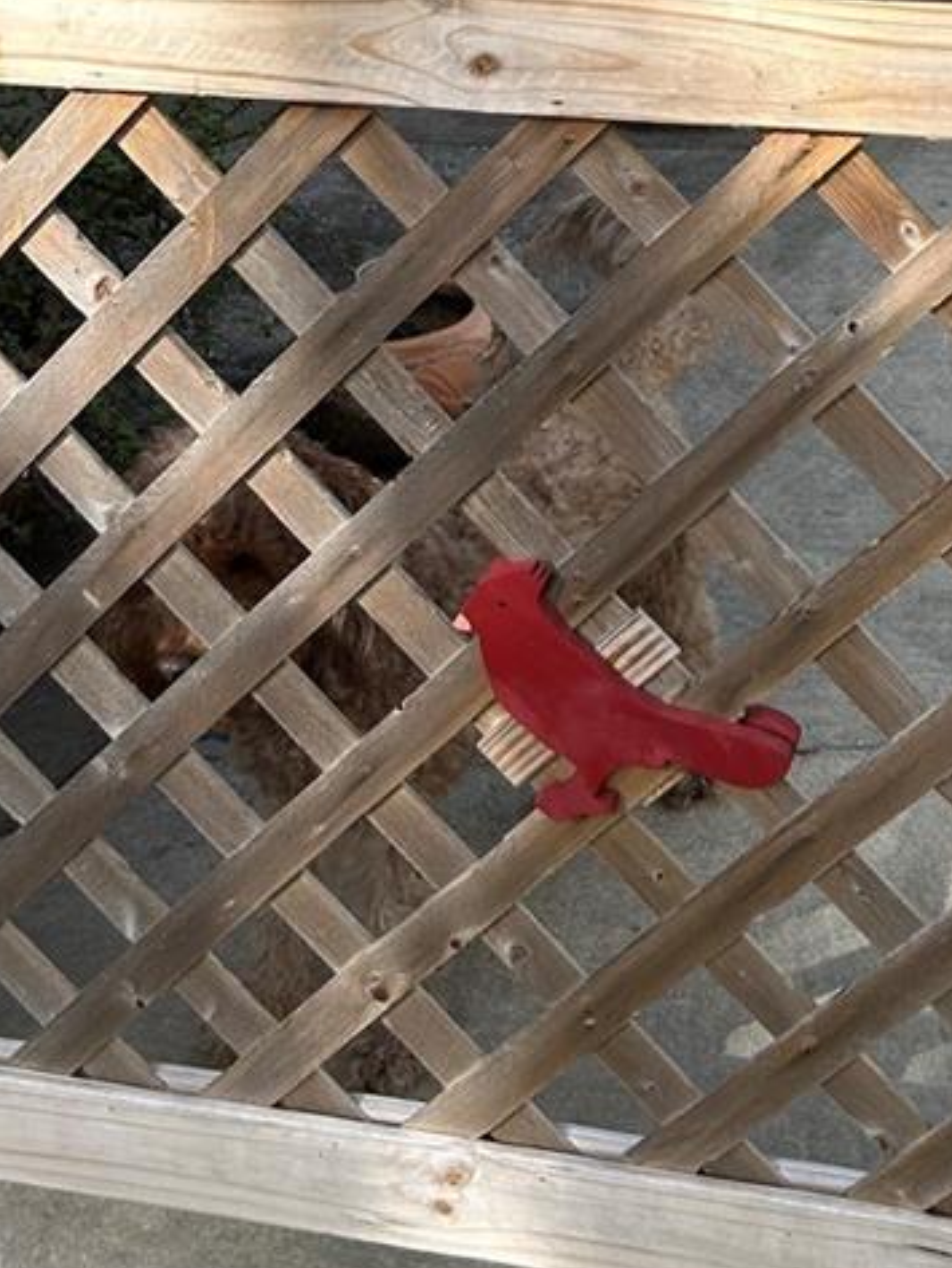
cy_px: -40
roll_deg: +0.3
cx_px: 582
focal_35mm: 66
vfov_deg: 27.5
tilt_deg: -15.0
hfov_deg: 22.2
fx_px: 2419
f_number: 1.5
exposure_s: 1/1669
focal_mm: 5.7
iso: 50
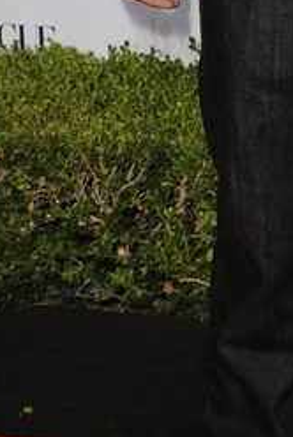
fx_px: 2398
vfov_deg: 10.2
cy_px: -116
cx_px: 387
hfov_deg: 6.9
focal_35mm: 197
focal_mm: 40
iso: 250
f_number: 5.6
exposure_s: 1/320
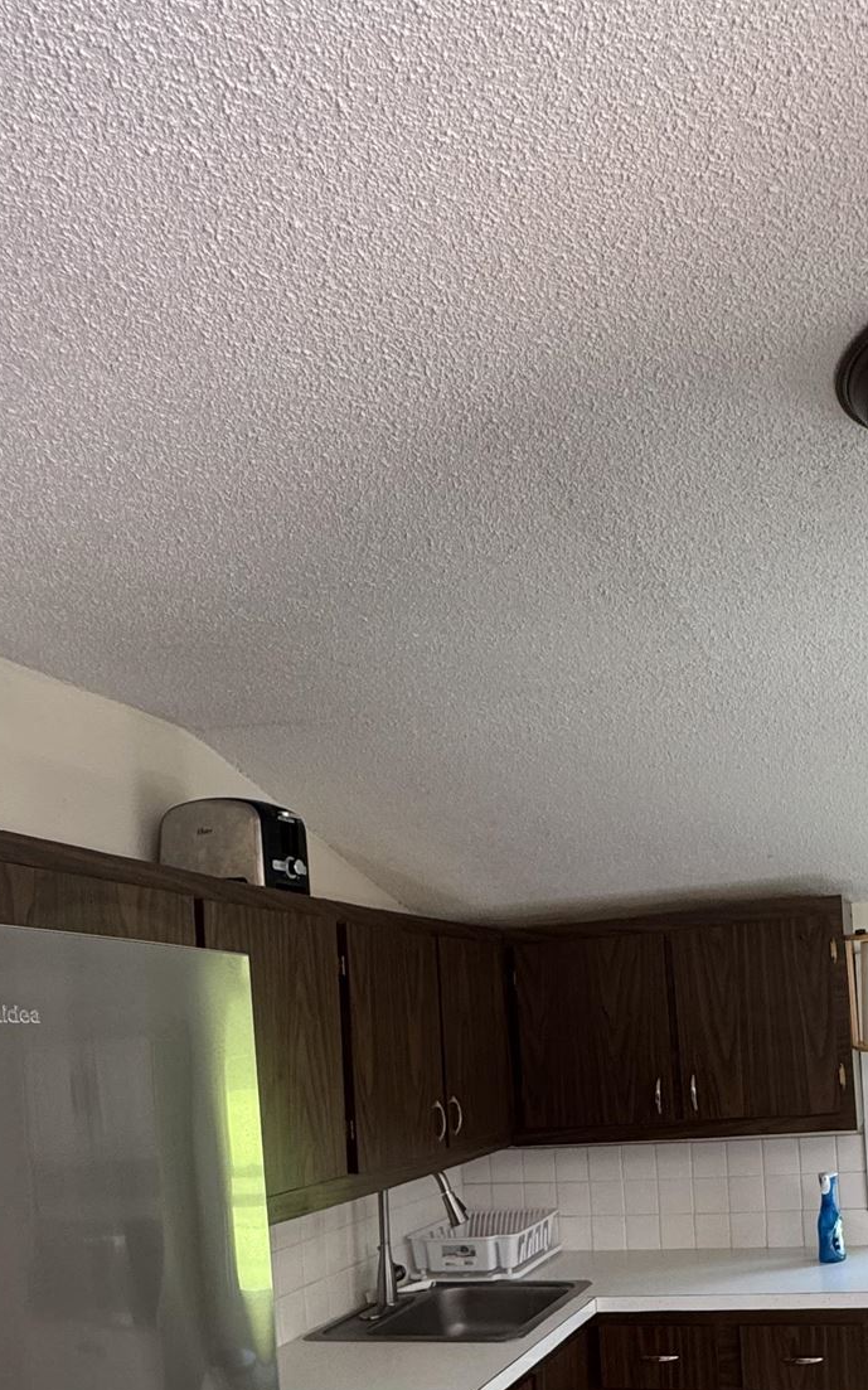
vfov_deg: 57.3
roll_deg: +4.9
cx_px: 608
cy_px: 1085
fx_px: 1174
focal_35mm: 31
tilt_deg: -1.8
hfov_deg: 39.9
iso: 160
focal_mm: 2.22
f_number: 2.2
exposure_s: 1/99
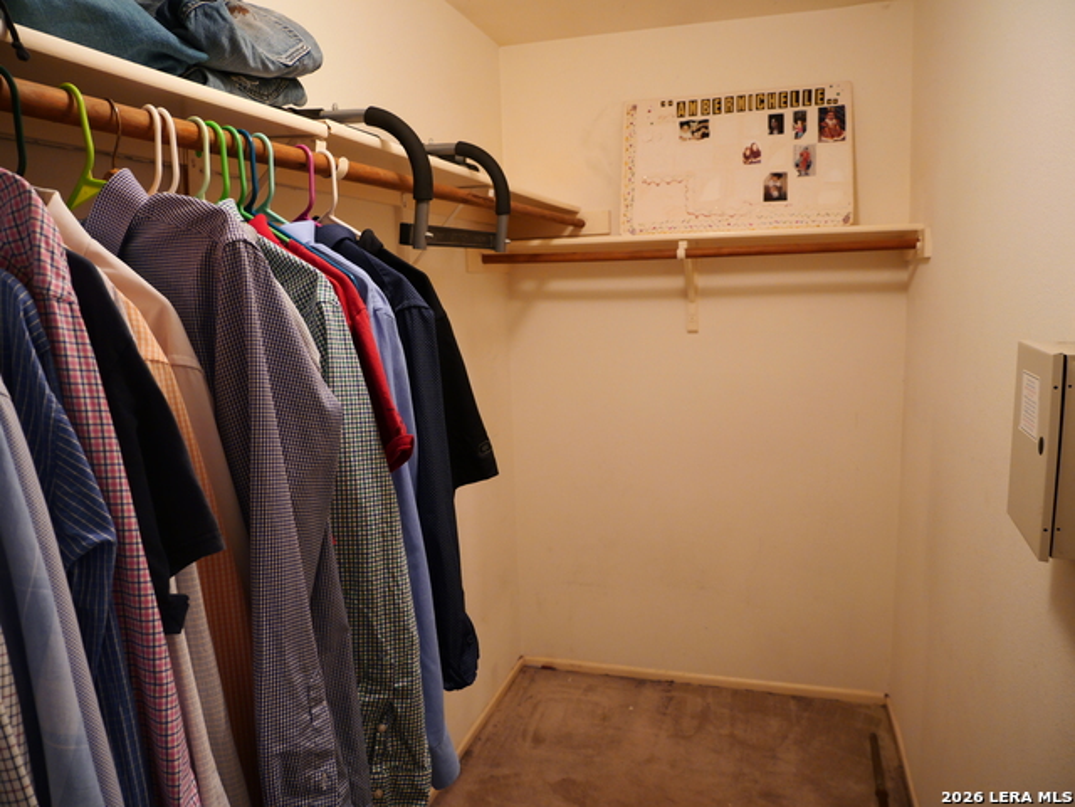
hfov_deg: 71.6
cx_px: 538
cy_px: 404
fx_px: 745
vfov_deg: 56.8
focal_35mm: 24
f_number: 3.5
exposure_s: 1/10
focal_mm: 12
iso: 1000
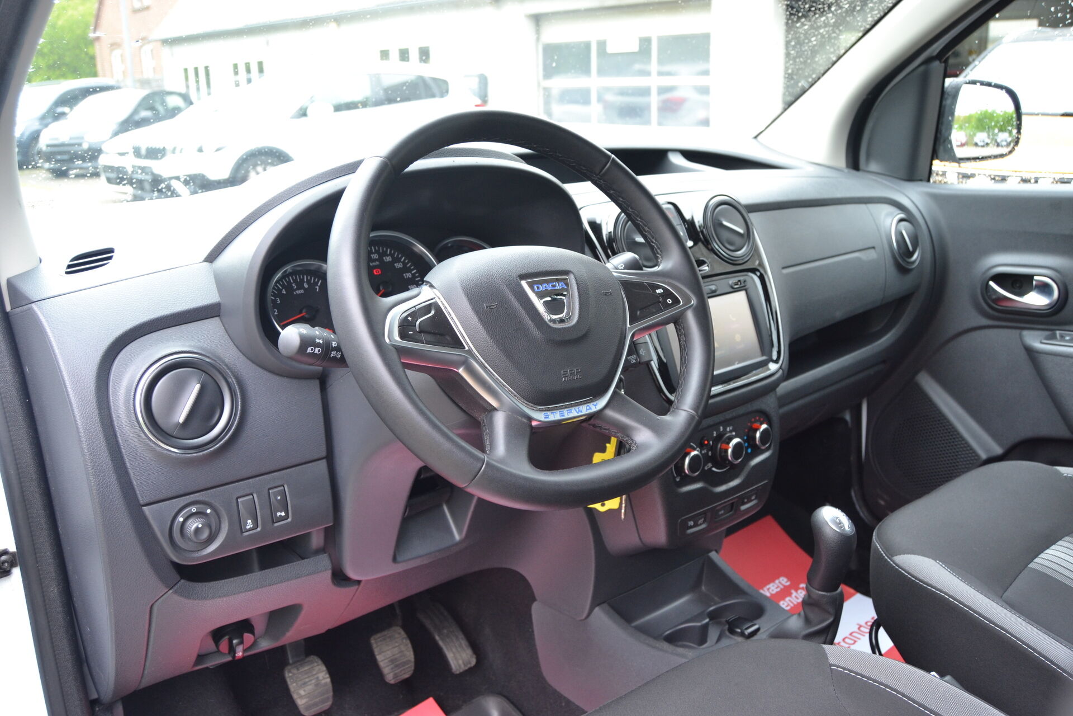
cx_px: 536
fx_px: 894
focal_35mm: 30
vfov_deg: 43.6
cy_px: 358
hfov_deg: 61.9
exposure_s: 1/100
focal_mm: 20
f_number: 5
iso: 400
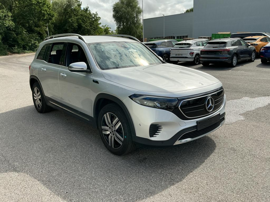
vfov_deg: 48.2
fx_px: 226
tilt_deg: -13.7
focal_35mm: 29
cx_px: 135
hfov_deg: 61.7
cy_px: 101
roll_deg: +1.4
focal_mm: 3
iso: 25
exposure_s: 1/1577
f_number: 1.8
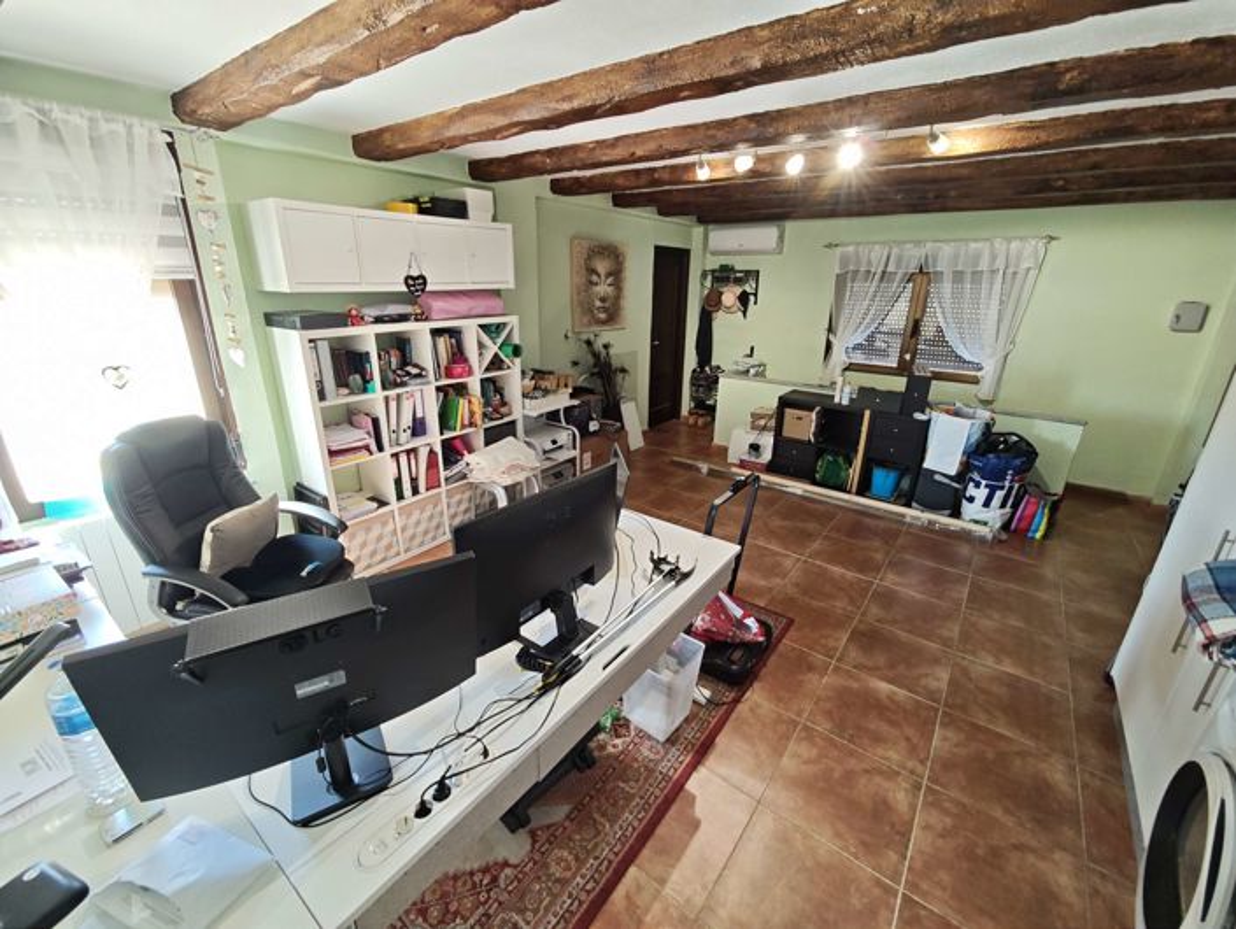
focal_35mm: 14
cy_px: 464
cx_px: 618
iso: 250
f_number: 2.2
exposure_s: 1/33.7
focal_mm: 2.16
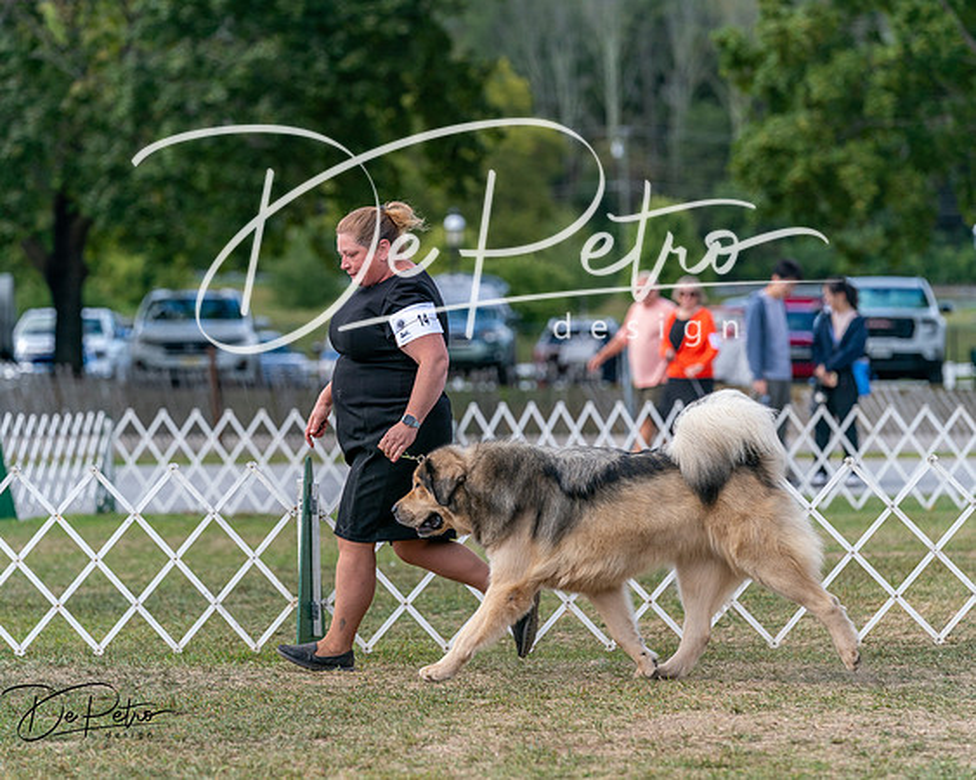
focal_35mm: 182
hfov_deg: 10.6
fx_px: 5268
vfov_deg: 8.5
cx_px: 488
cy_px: 390
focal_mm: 162
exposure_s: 1/2000
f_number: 4
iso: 400
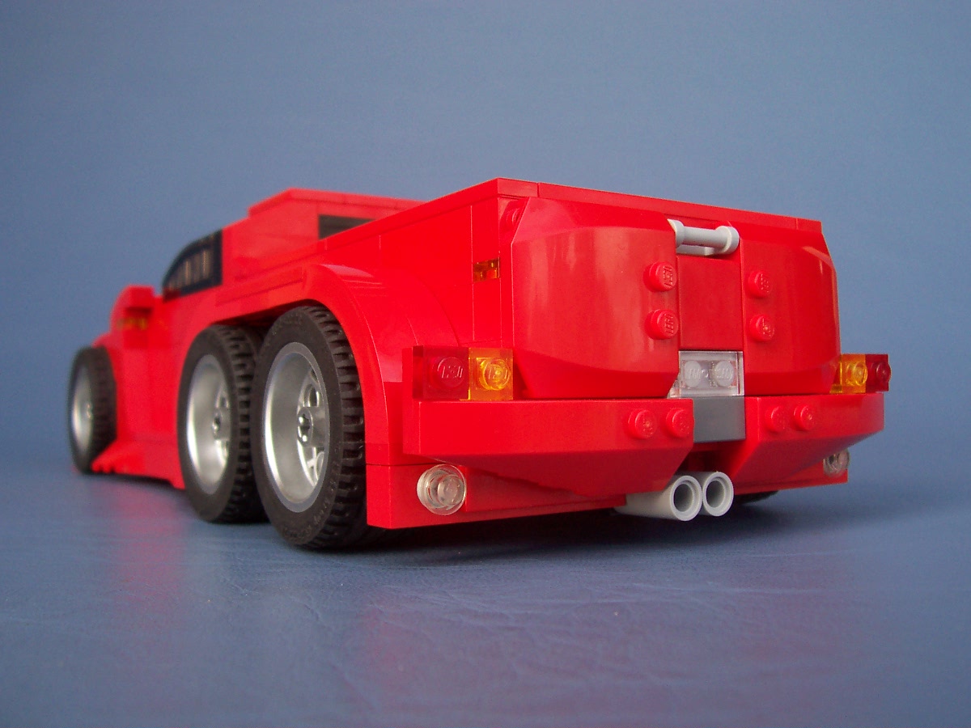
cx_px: 486
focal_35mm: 37
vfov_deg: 38.7
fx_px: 1038
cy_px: 364
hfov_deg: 50.1
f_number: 2.8
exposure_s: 1/250
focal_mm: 5.6
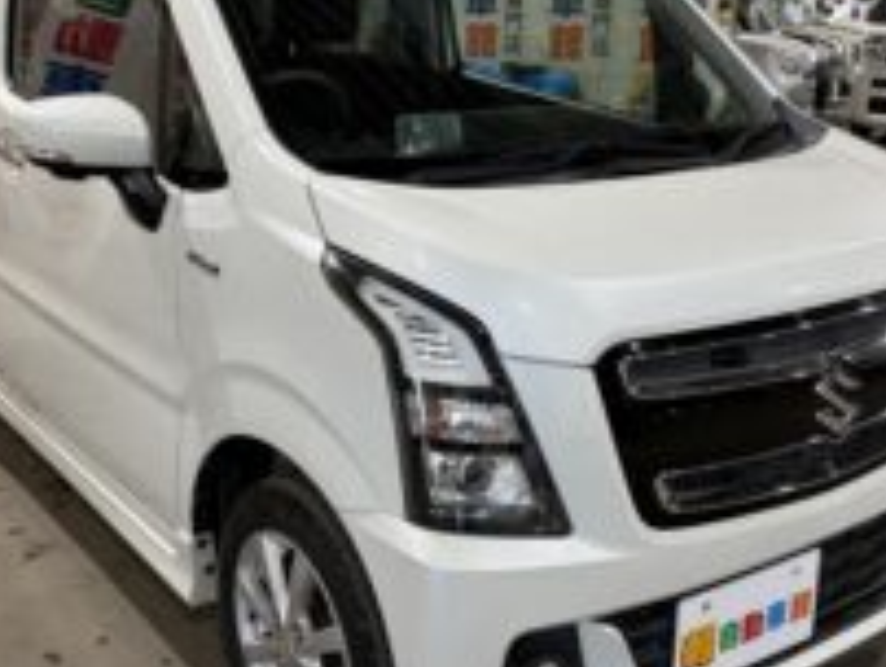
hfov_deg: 42.0
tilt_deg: -14.9
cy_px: 318
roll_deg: +0.2
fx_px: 1153
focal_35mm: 45
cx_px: 425
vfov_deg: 32.2
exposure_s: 1/100
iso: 125
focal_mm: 5.96
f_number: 1.6
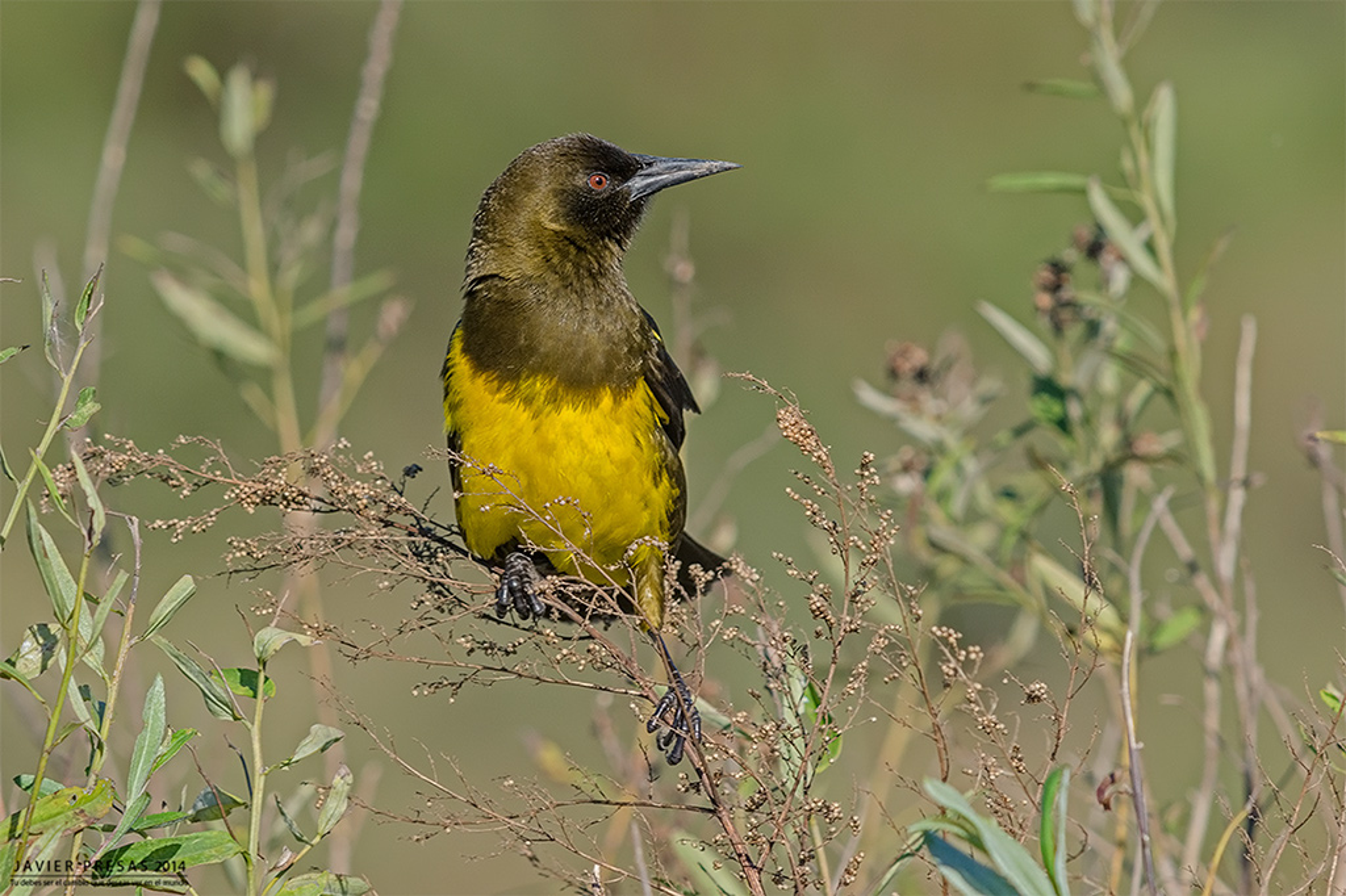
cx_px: 673
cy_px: 448
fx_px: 22425
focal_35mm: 600
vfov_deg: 2.3
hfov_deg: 3.4
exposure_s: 1/800
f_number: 8
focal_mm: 400
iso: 400
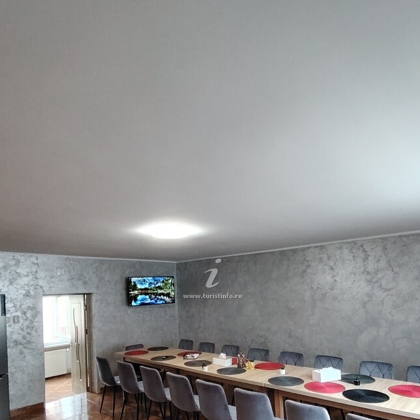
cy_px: 284
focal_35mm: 24
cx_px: 219
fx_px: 329
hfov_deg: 65.0
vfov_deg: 63.2
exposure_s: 1/50
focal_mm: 1.42
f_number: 2.2
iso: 290
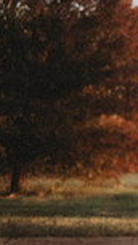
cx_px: 398
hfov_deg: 8.6
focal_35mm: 120
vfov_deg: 17.7
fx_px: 781
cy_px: 37
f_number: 2.8
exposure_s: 1/500
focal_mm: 28
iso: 100
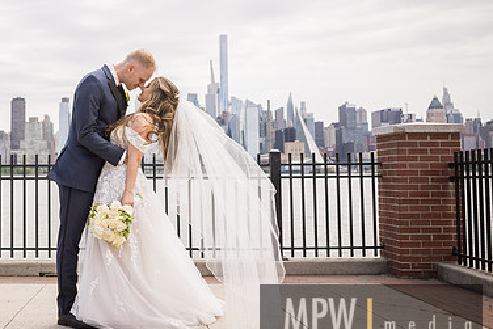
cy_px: 113
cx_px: 114
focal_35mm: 54
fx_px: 740
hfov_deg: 35.9
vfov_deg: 25.0
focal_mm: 35
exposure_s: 1/1250
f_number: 2.8
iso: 100
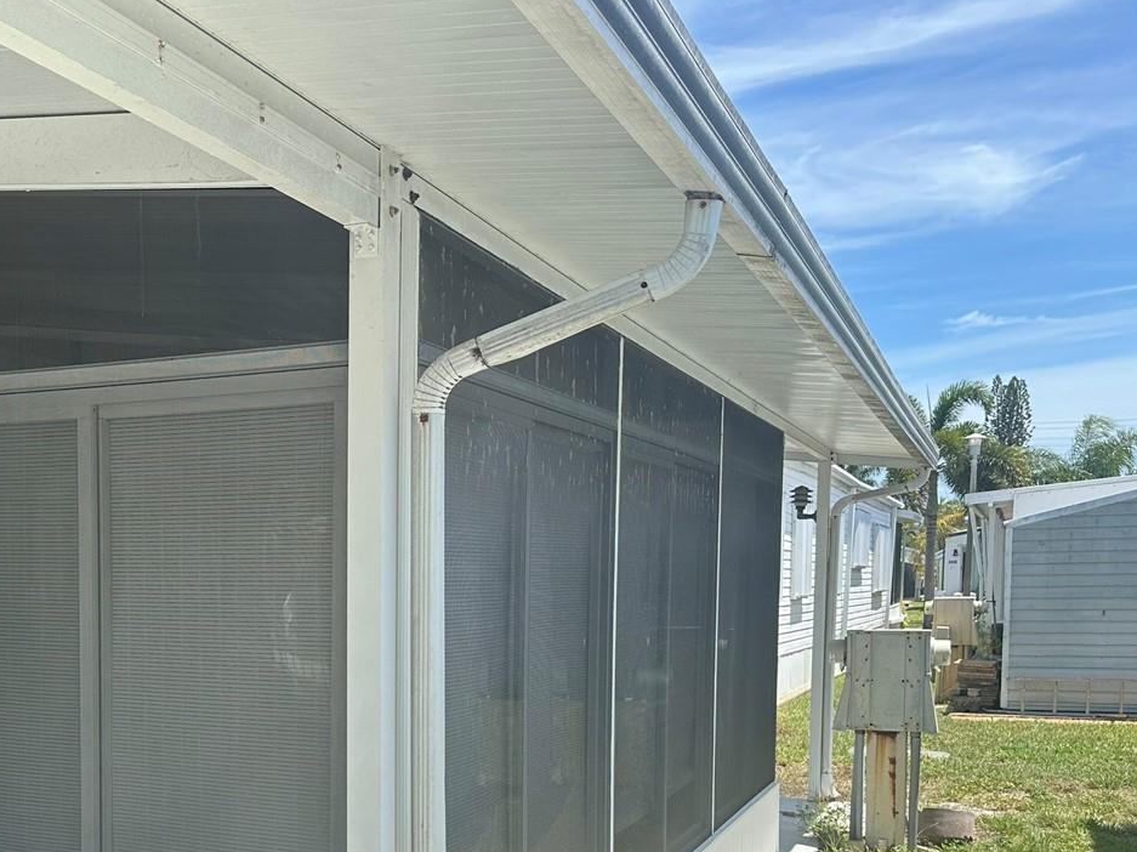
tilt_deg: -3.6
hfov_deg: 43.5
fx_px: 1346
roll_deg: +1.1
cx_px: 220
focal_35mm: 41
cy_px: 698
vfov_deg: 33.9
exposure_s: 1/1517
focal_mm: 6.86
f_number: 1.78
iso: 80
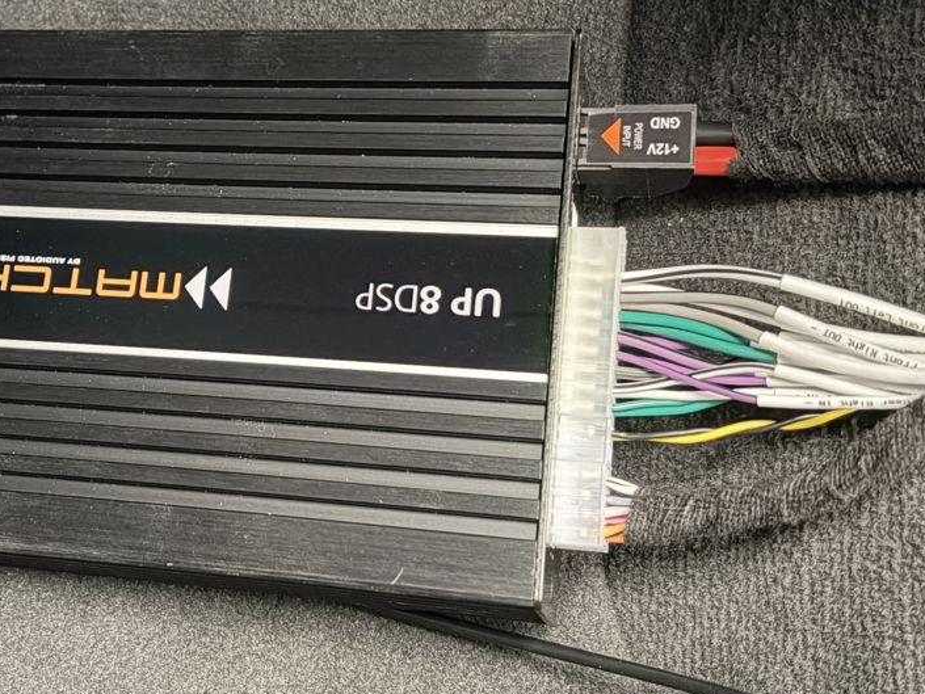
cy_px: 261
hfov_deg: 31.9
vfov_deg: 24.8
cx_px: 205
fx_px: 1577
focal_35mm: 59
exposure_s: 1/23
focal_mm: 5.96
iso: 1000
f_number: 1.6
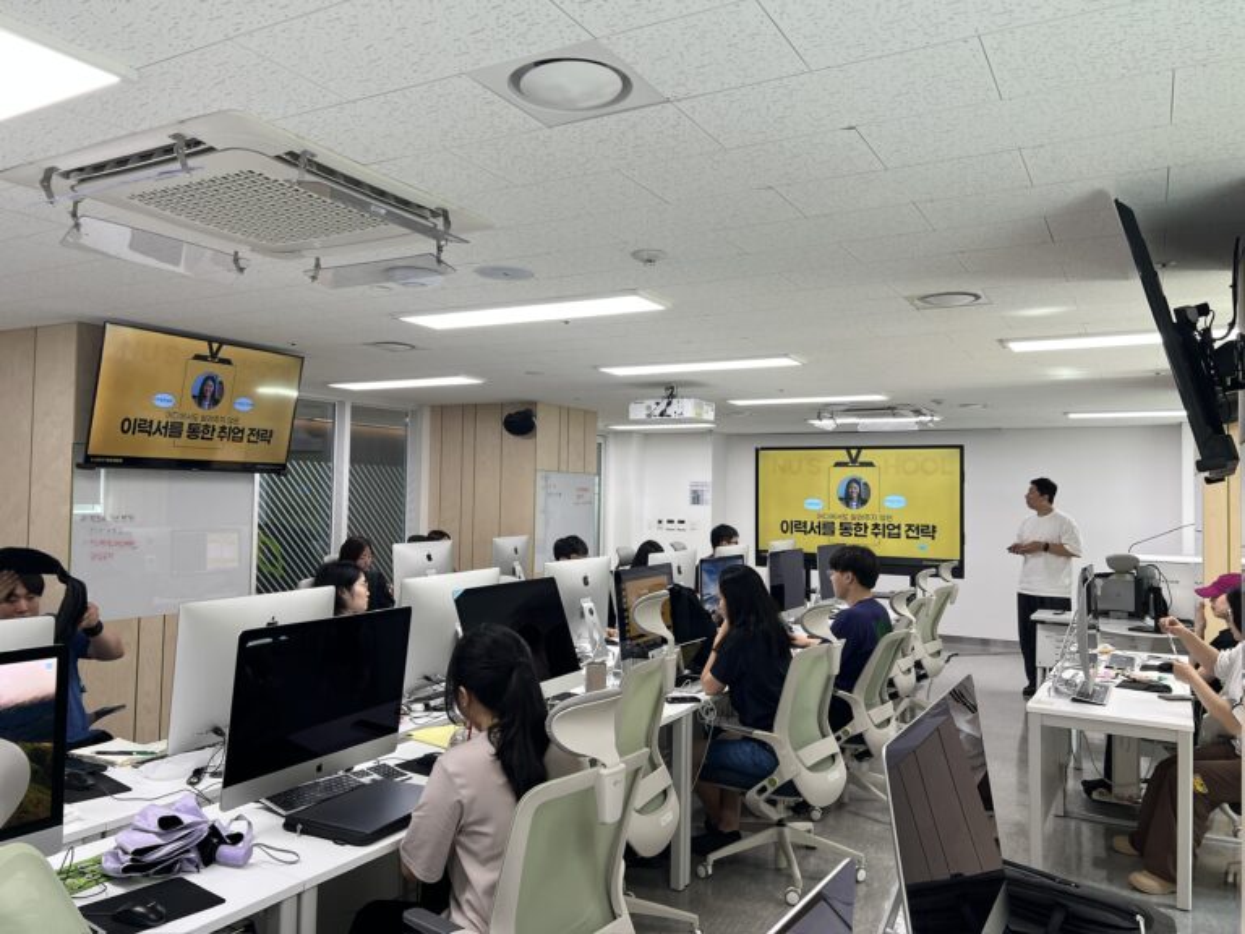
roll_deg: -1.0
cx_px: 622
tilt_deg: +2.1
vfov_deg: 53.1
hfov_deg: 67.3
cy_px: 467
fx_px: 935
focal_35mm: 26
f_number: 1.5
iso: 80
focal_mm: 5.7
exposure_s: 1/120
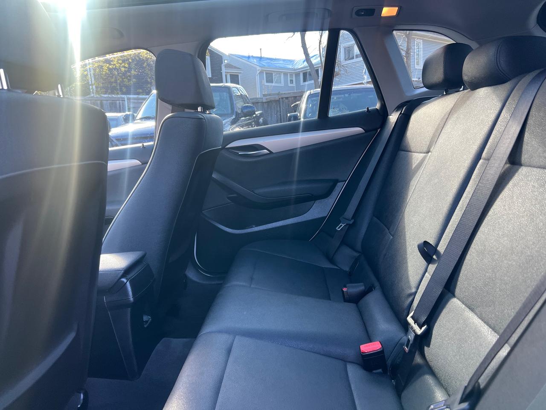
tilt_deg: -9.3
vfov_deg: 53.1
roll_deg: +4.5
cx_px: 273
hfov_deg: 67.3
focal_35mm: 26
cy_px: 205
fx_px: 410
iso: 80
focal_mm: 5.7
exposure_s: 1/121
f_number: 1.5
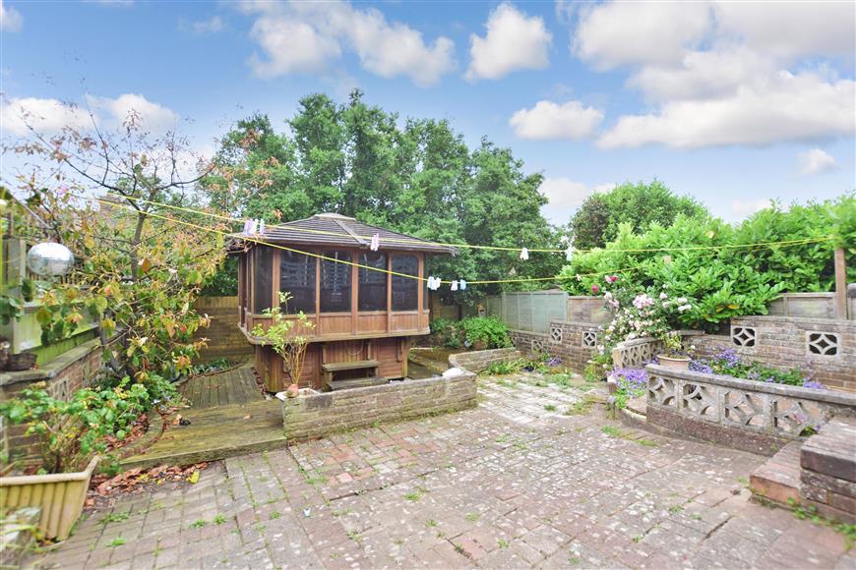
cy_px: 285
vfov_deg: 77.3
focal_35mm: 15
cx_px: 428
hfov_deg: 100.4
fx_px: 357
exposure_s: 1/125
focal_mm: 10
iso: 200
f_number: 5.6
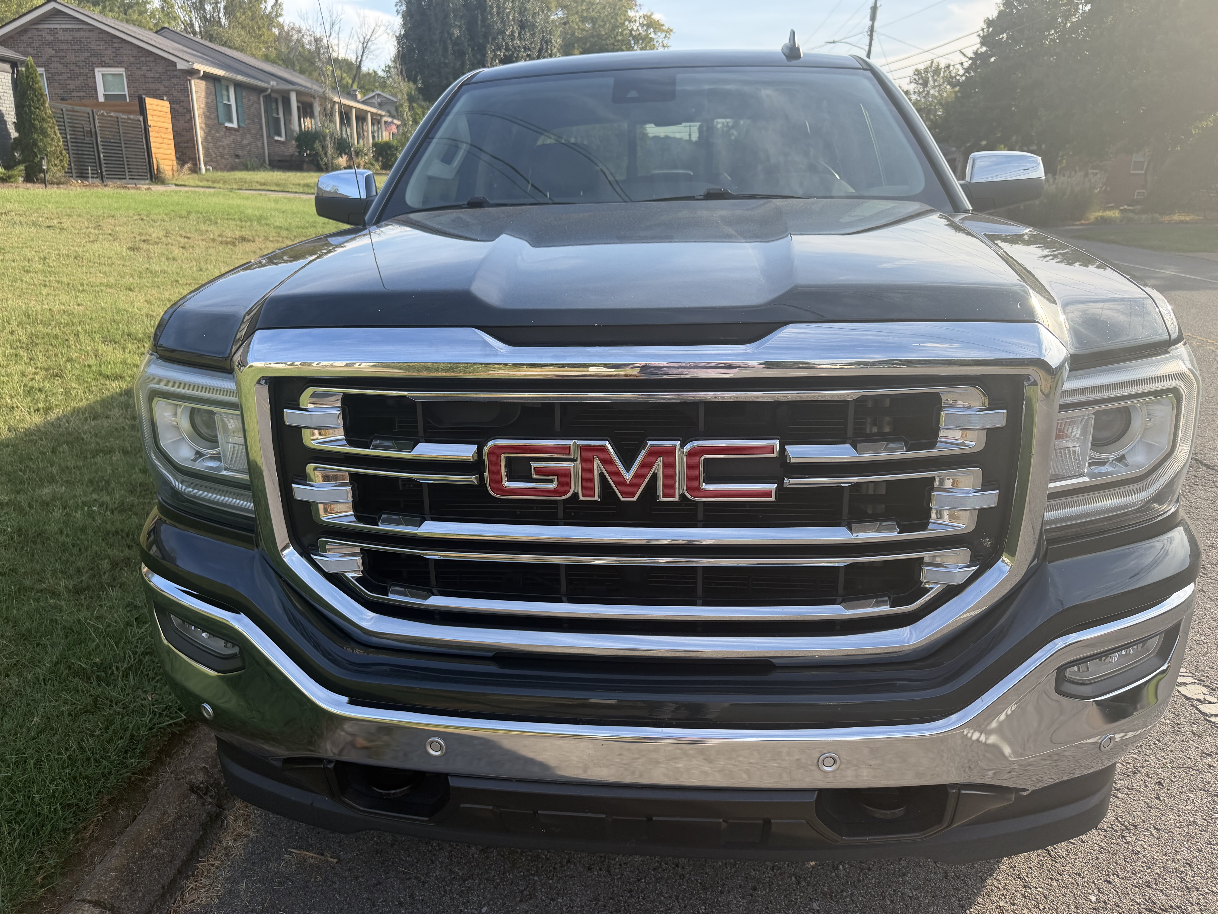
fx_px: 844
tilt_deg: -16.0
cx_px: 609
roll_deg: -0.7
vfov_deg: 56.8
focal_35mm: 24
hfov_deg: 71.6
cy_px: 457
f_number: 1.78
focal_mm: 6.76
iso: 100
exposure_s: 1/1689
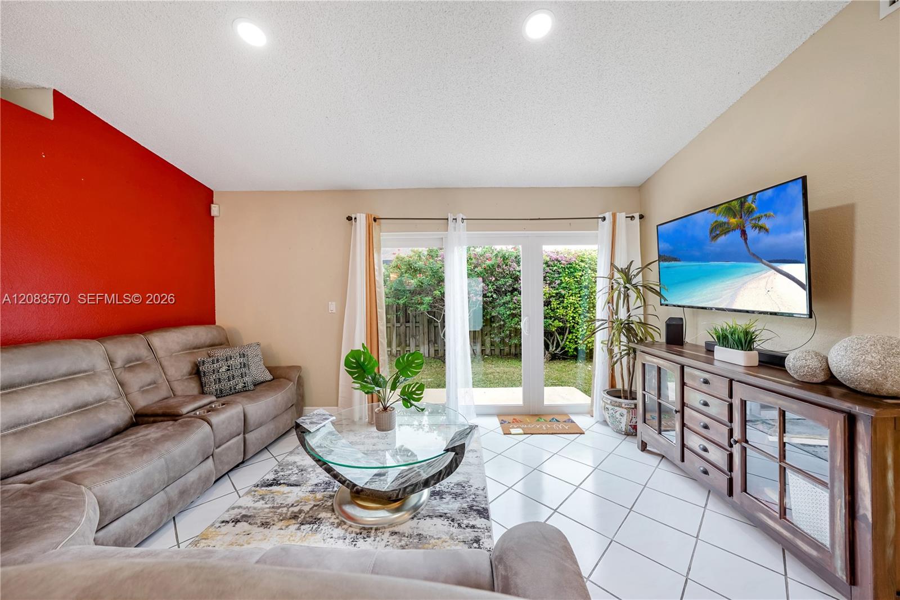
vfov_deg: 90.0
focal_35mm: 12
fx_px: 300
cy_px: 300
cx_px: 450
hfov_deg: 112.6
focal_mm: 12
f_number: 7.1
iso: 200
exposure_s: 1/20
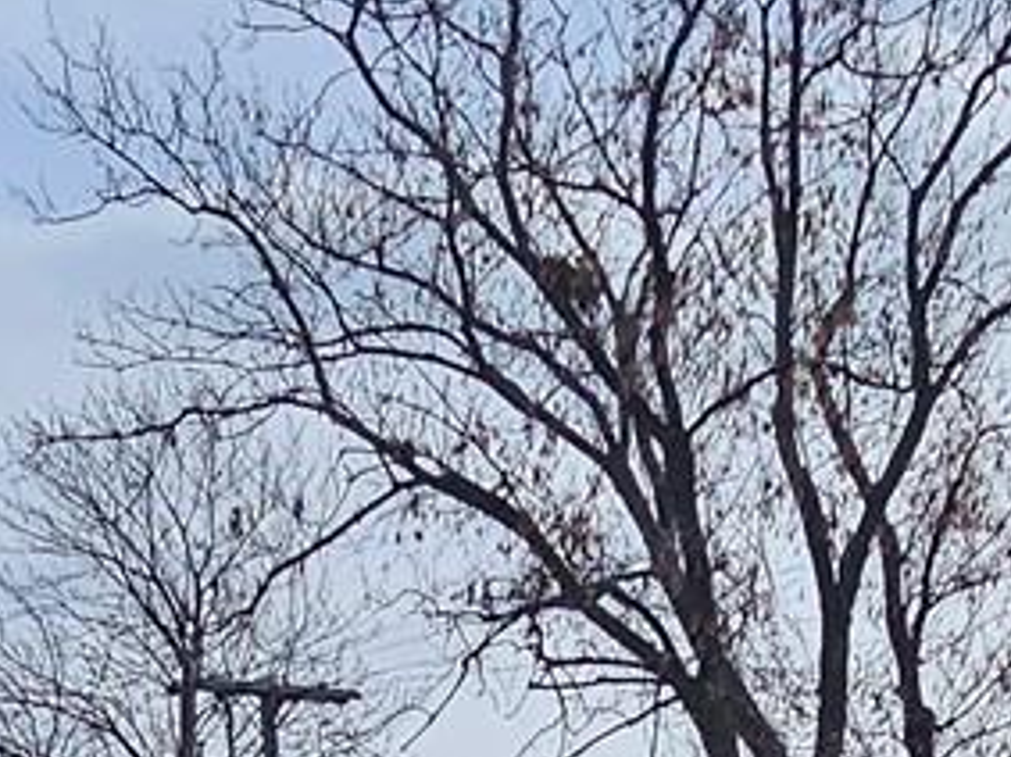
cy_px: 1757
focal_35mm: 94
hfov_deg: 20.8
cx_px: 654
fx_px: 2744
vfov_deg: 12.6
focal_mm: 2.2
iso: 50
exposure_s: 1/2679
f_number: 2.2
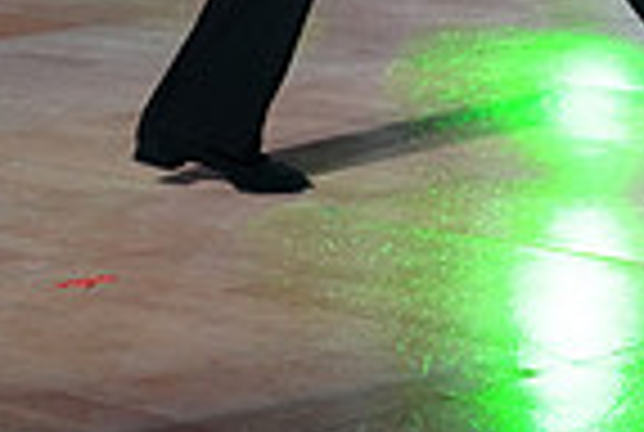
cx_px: 977
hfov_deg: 10.6
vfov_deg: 7.2
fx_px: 3334
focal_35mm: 186
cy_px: -412
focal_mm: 46
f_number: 4
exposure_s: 1/400
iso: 2500
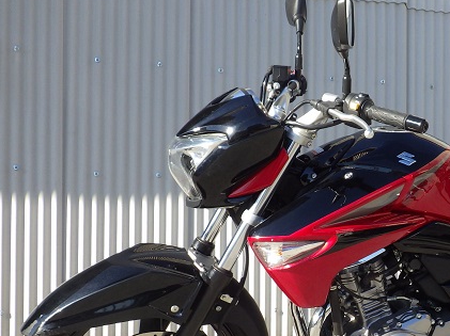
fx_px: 610
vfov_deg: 30.6
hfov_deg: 38.7
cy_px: 228
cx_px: 369
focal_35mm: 47
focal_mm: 5
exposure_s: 1/400
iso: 125
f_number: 4.2
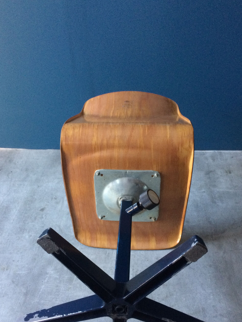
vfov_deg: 51.3
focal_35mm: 36
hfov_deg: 39.7
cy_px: 179
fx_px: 336
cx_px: 116
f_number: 2.2
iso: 250
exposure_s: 1/33
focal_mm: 4.15
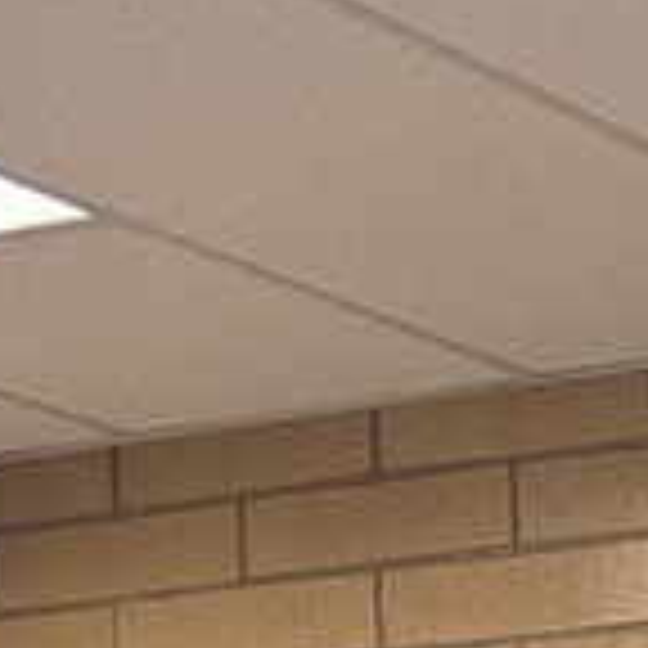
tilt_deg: -2.6
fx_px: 3452
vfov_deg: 9.4
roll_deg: +0.4
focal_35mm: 163
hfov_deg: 8.4
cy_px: 1634
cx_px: 2164
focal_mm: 5.96
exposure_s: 1/60
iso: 320
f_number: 1.6
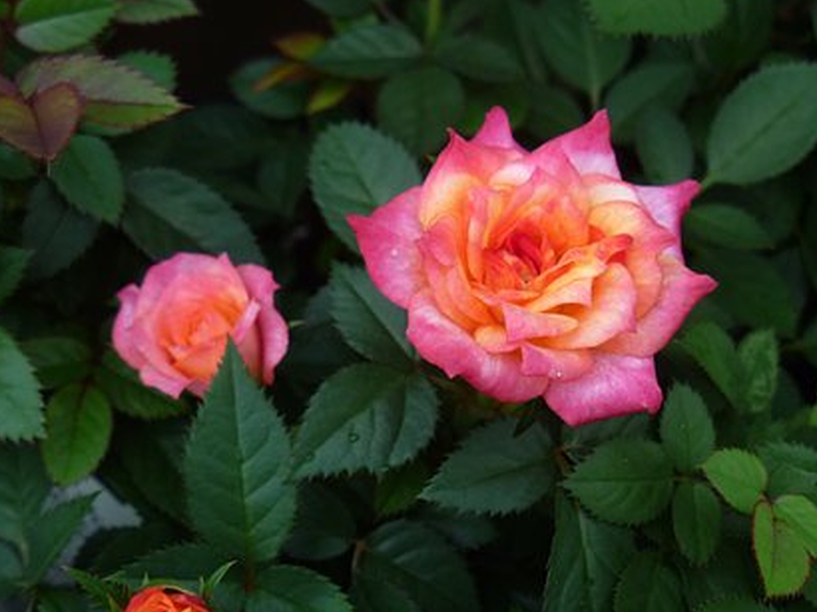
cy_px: 329
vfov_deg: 26.5
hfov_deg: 34.9
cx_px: 484
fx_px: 1297
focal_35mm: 55
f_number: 3.7
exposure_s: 1/40
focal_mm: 7.8
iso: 160
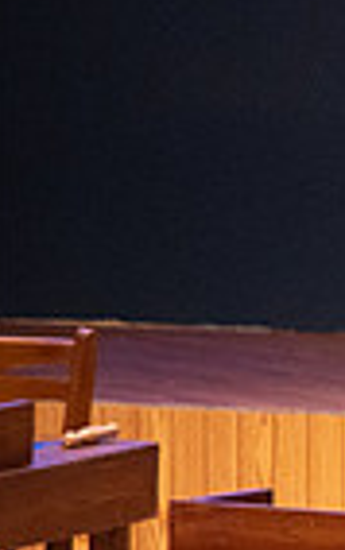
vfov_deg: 1.2
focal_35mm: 1745
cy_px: 438
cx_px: 1019
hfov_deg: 0.8
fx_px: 26198
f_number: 6.3
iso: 10000
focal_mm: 420
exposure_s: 1/160
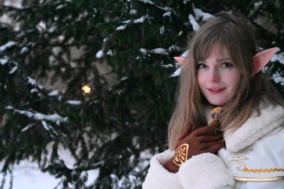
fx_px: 757
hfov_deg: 21.2
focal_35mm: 96
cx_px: 142
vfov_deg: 14.3
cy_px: 94
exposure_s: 1/60
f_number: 4.8
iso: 51200
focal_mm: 64
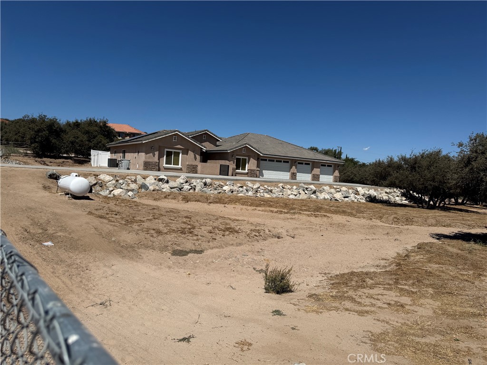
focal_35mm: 24
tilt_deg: -2.6
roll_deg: -4.0
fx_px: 338
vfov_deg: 56.8
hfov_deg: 71.6
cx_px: 244
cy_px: 182
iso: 80
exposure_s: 1/10309
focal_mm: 6.76
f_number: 1.78
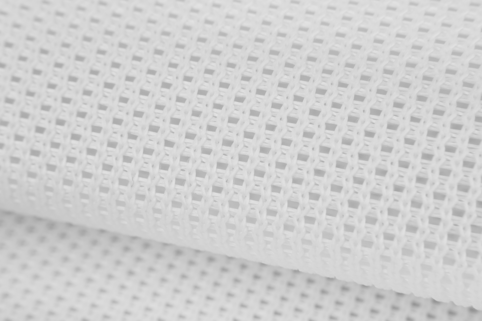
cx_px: 241
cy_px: 160
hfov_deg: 24.6
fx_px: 1104
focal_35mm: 82
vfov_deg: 16.6
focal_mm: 55
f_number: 20
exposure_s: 1/5
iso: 100
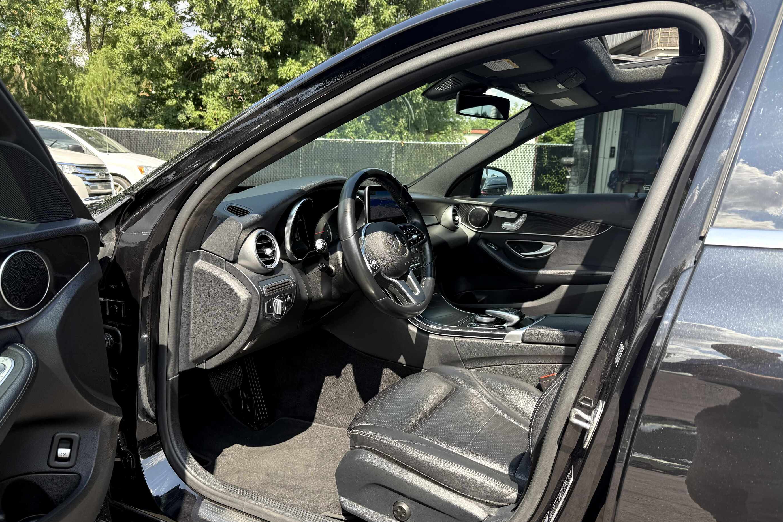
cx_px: 388
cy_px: 288
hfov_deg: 69.4
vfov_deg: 49.5
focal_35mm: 26
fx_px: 565
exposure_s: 1/878
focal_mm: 6.76
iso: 100
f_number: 1.78
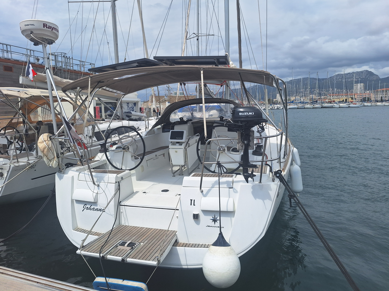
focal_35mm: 23
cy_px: 146
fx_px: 258
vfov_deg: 58.9
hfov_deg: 73.9
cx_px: 194
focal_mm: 5.54
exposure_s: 1/4274
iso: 40
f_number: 1.8
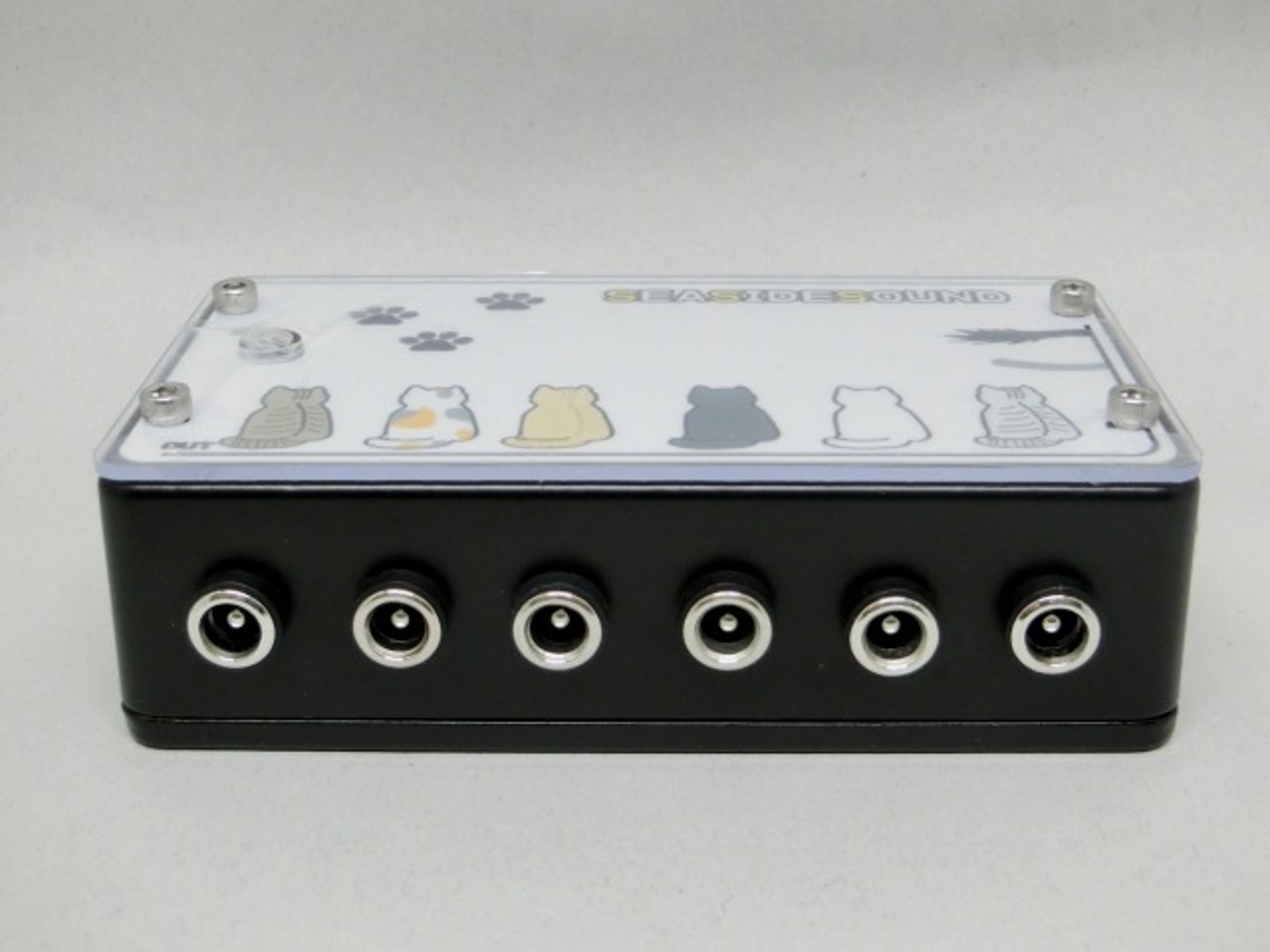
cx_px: 635
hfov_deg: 36.8
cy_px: 476
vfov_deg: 28.0
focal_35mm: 52
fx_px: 1908
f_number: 4.7
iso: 320
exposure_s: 1/125
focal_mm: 9.3
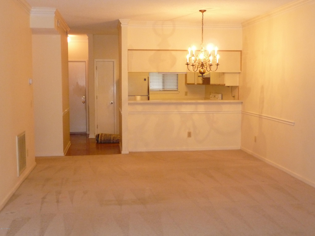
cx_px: 158
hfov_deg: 43.9
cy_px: 118
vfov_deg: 33.6
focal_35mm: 43
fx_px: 391
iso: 640
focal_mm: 7.1
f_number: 4
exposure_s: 1/30
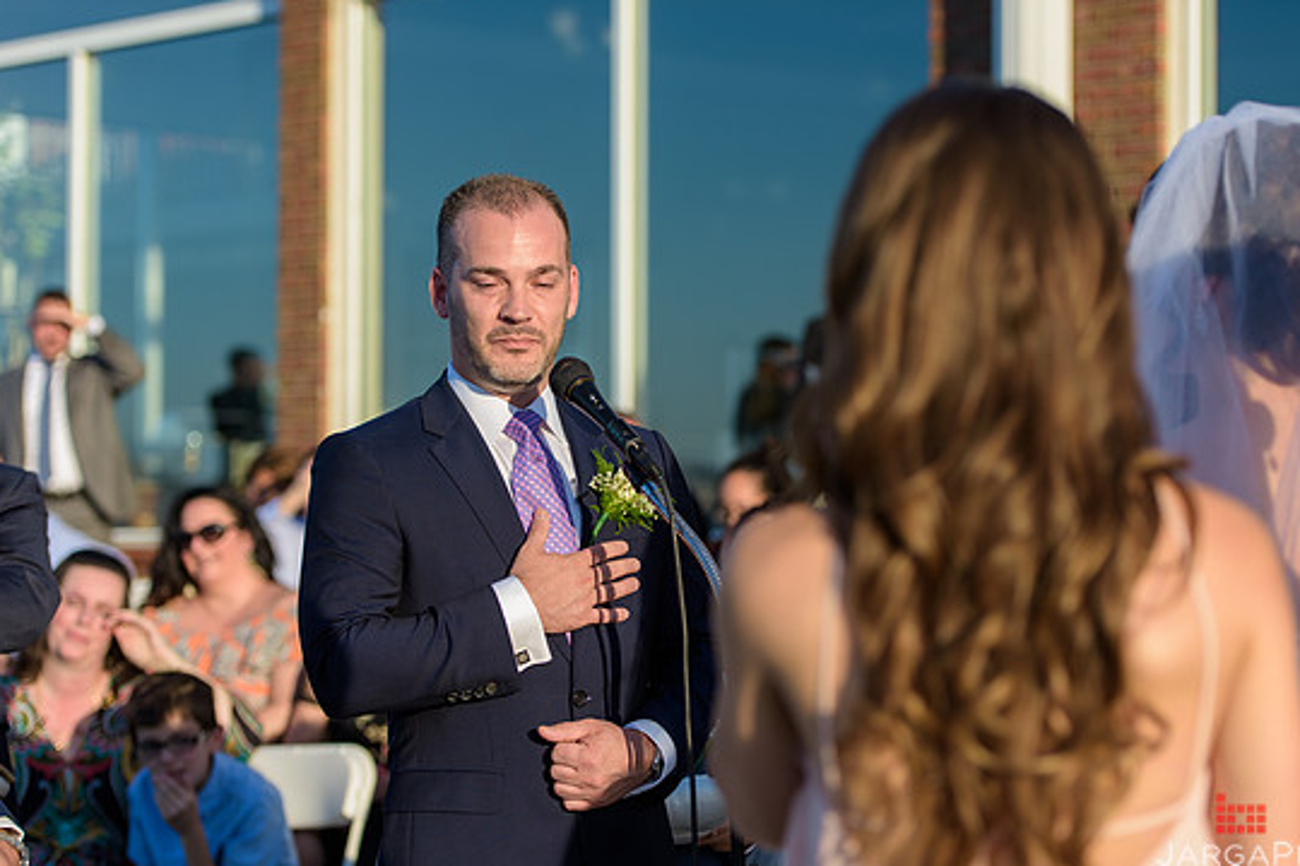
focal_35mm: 86
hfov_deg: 23.6
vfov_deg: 15.9
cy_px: 453
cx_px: 689
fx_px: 3105
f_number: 3.2
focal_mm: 80
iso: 200
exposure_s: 1/1600
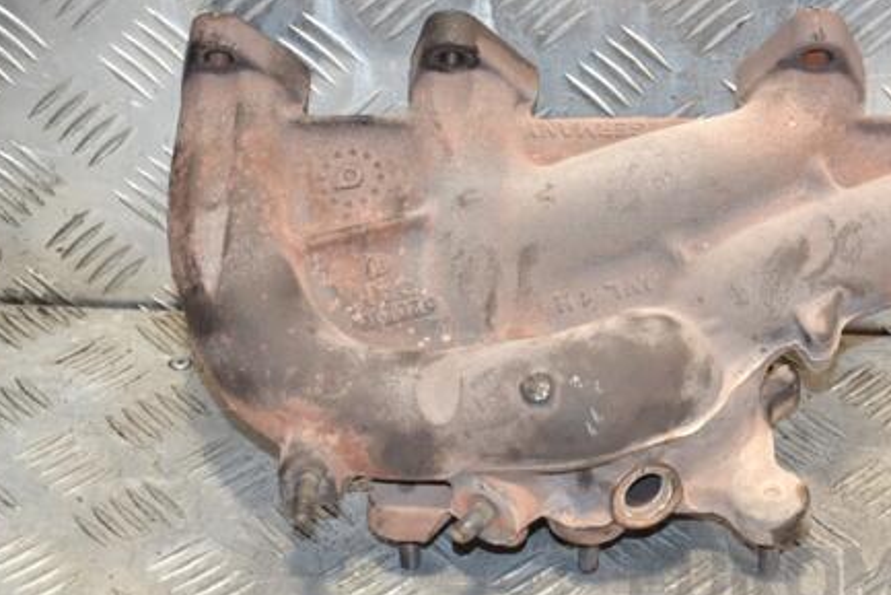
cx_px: 591
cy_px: 305
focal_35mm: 79
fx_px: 1956
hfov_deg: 25.5
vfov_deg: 17.3
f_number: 5
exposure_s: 1/100
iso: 800
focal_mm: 38
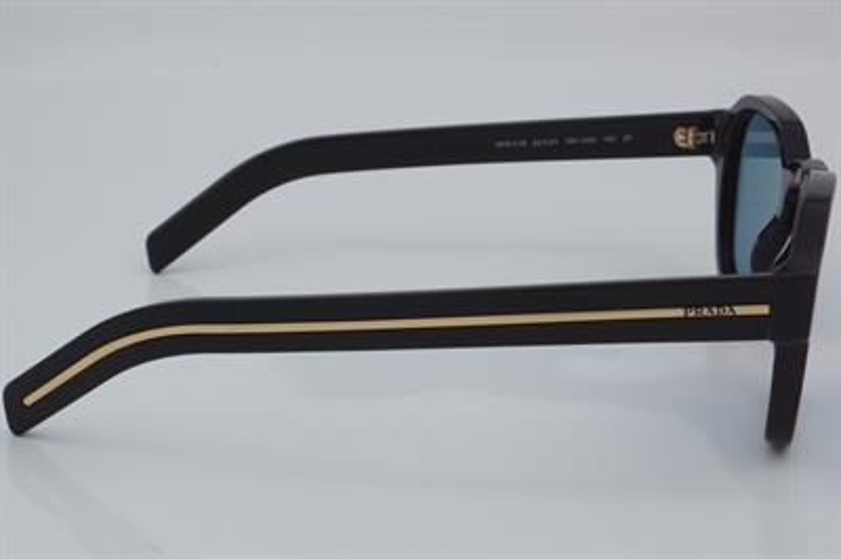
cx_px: 420
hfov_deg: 27.0
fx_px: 1751
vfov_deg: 18.2
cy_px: 280
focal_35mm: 75
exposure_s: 1/4
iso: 100
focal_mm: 50
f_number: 32
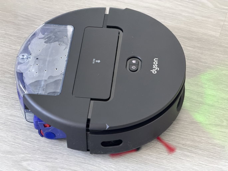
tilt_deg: -47.1
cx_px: 114
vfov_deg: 14.8
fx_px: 659
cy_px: 86
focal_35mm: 100
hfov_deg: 19.6
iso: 640
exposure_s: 1/55
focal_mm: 16.89
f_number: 2.8
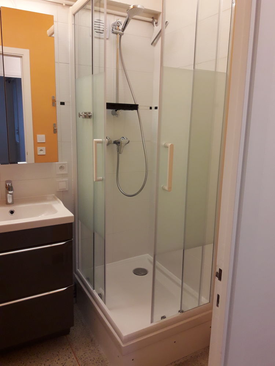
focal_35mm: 28
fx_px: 297
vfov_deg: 63.4
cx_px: 138
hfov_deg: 49.7
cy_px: 183
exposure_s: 1/33
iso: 100
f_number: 1.9
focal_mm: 3.7
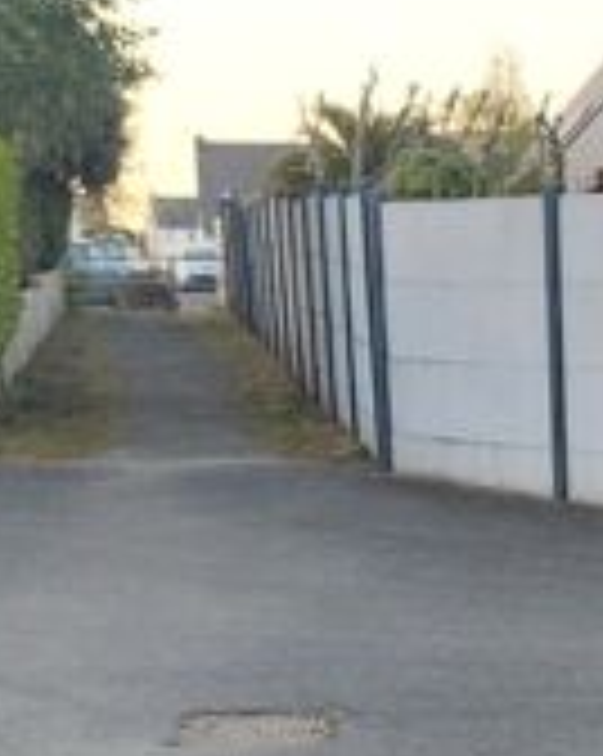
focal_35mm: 93
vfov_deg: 18.5
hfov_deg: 16.0
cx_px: 684
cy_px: 1098
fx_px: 2078
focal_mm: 5.23
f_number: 1.8
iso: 80
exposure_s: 1/50
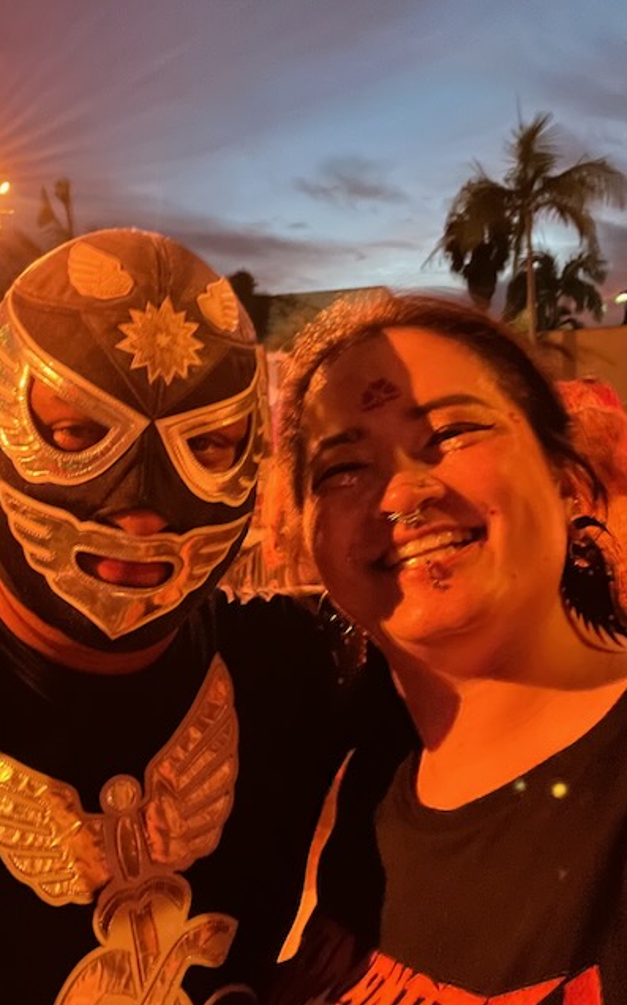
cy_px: 501
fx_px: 876
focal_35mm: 32
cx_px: 254
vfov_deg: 59.7
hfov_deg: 39.2
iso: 1600
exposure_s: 1/15
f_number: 2.2
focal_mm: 2.71
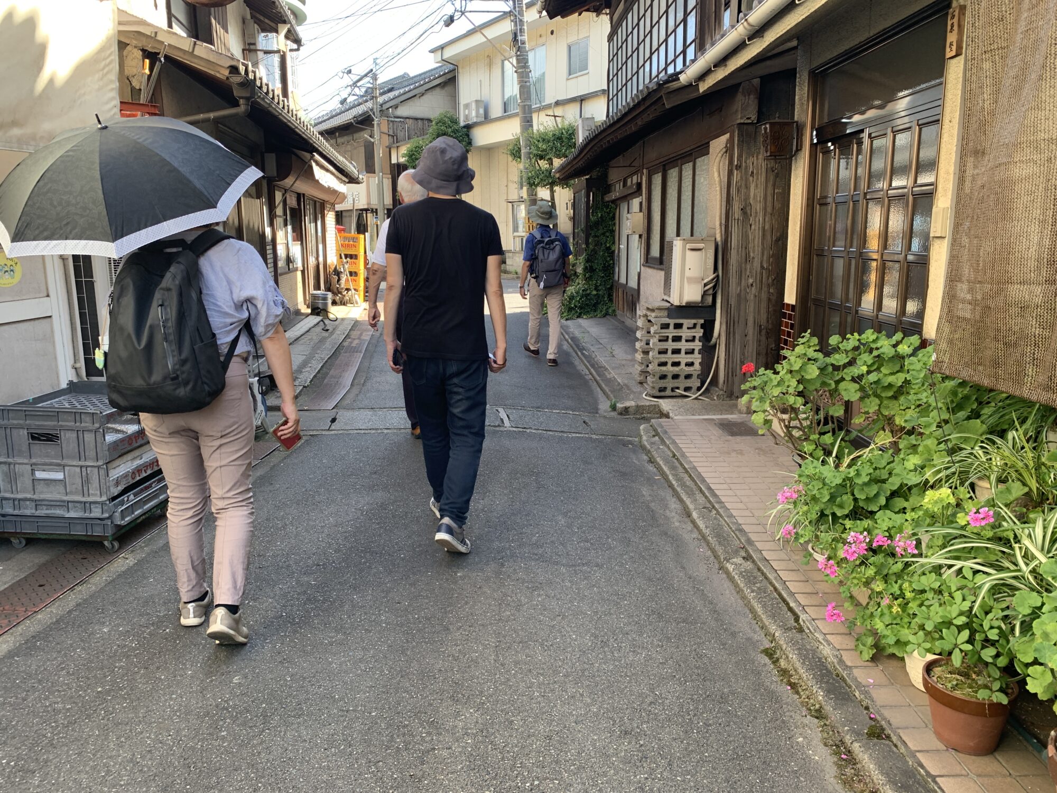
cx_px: 528
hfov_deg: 67.3
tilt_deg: -11.5
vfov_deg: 53.1
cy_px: 396
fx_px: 794
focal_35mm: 26
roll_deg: +1.4
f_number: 1.8
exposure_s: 1/122
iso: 25
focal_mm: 4.25
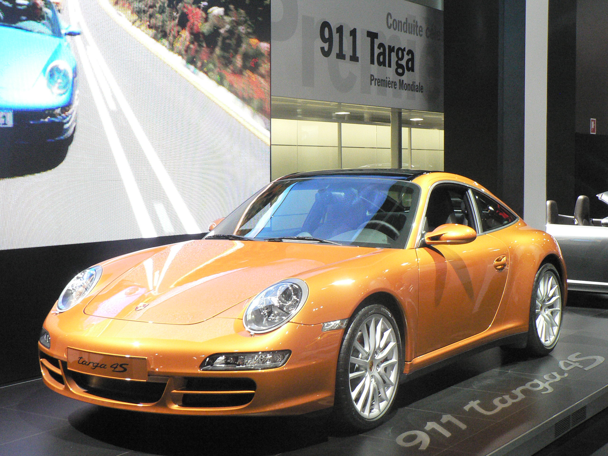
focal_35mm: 54
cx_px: 304
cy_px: 228
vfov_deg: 27.0
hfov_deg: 35.5
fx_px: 948
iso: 400
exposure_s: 1/50
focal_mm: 9.1
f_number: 4
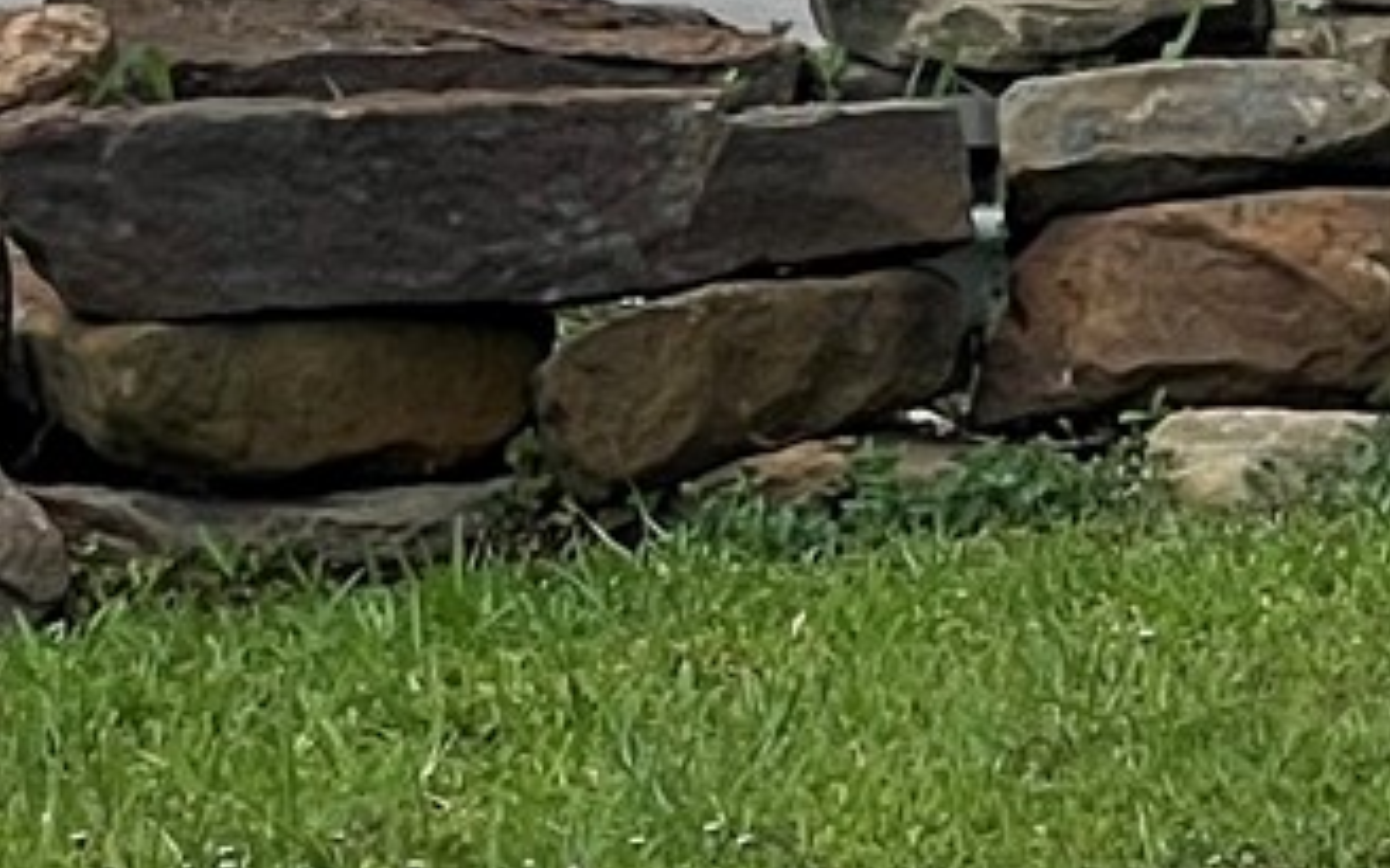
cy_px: -2371
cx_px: 1619
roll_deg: -0.5
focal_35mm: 509
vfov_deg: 2.5
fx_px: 19282
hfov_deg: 4.1
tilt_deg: +1.5
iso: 32
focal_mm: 9
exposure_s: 1/1014
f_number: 2.8
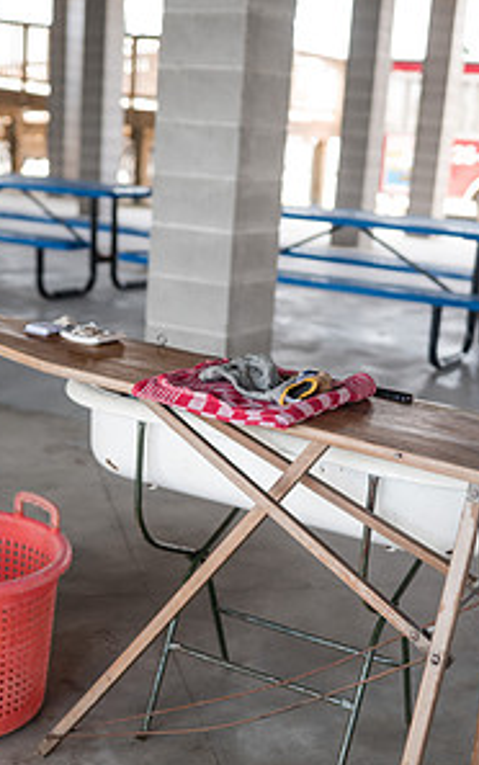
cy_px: 489
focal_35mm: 54
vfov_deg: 37.2
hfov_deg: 24.0
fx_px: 1126
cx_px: 224
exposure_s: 1/250
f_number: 2.5
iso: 200
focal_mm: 35
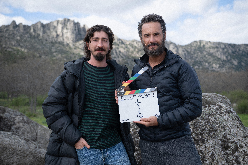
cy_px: 82
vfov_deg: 29.2
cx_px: 124
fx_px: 317
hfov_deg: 42.7
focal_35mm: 46
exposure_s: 1/1250
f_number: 4
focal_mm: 46
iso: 200
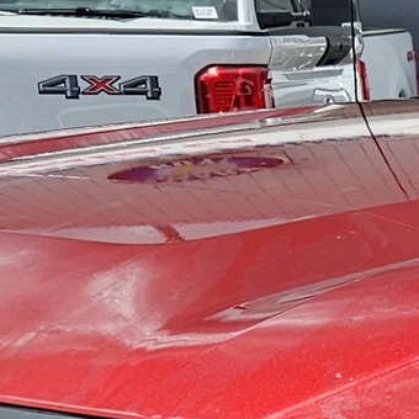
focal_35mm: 172
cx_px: 965
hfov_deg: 9.2
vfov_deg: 9.7
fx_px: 2355
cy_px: 746
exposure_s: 1/1899
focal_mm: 5.4
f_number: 1.8
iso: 25
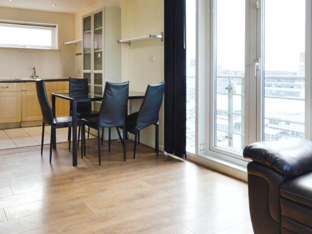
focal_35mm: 29
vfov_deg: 46.7
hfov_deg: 60.1
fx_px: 261
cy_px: 62
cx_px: 102
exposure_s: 1/5
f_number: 9
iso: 100
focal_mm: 10
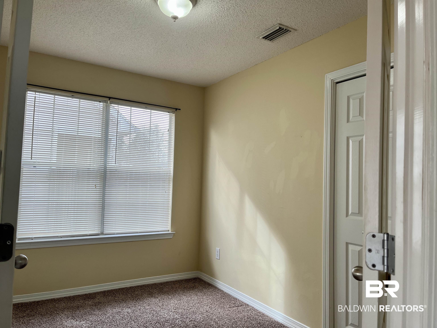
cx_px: 218
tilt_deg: +2.7
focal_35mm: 26
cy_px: 164
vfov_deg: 53.1
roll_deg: -0.7
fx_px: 328
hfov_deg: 67.3
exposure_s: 1/165
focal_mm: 5.1
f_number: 1.6
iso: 40
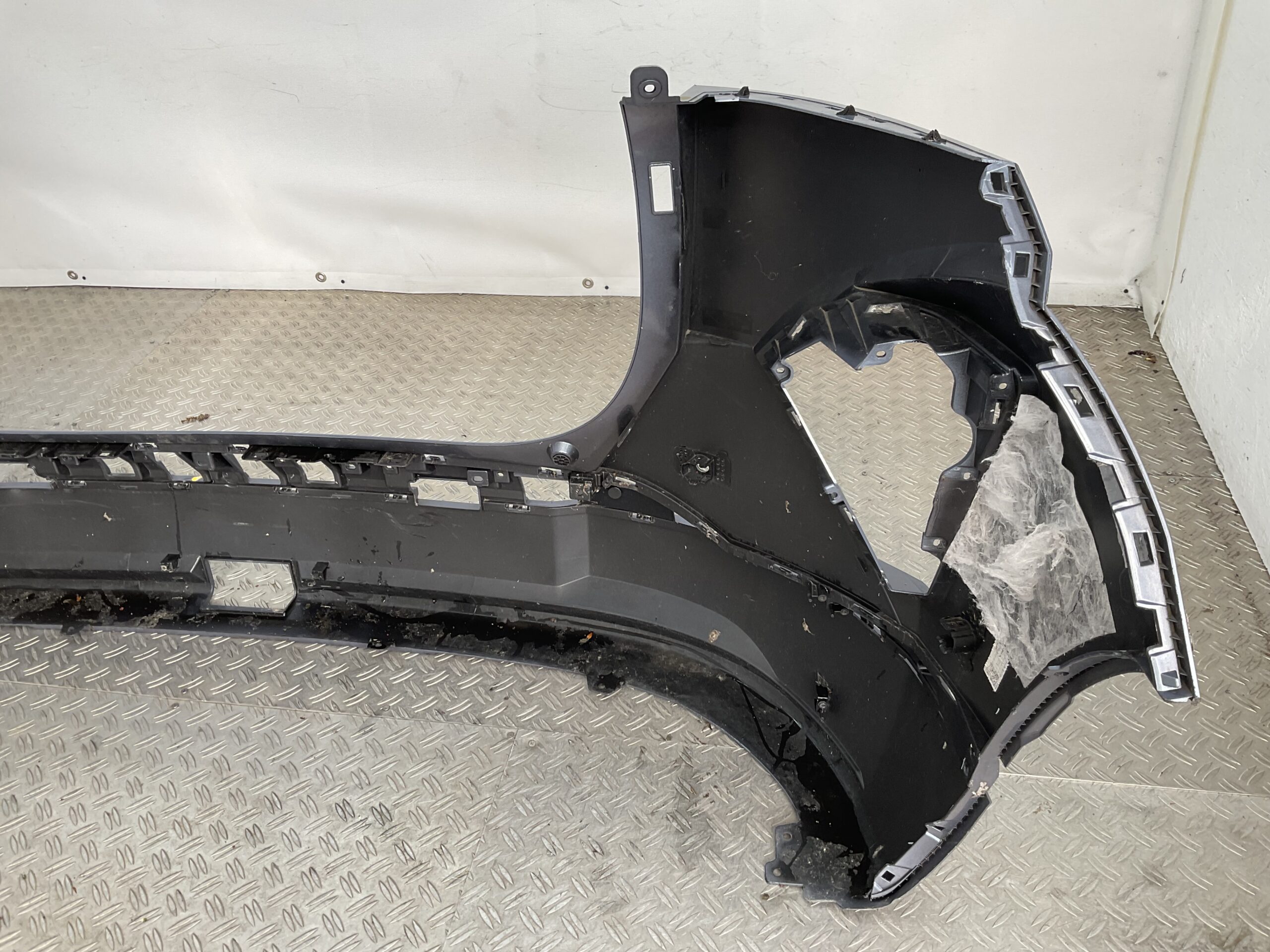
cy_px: 476
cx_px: 635
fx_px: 1064
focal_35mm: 29
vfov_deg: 48.2
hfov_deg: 61.7
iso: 16
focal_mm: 3
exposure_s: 1/127
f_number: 1.8
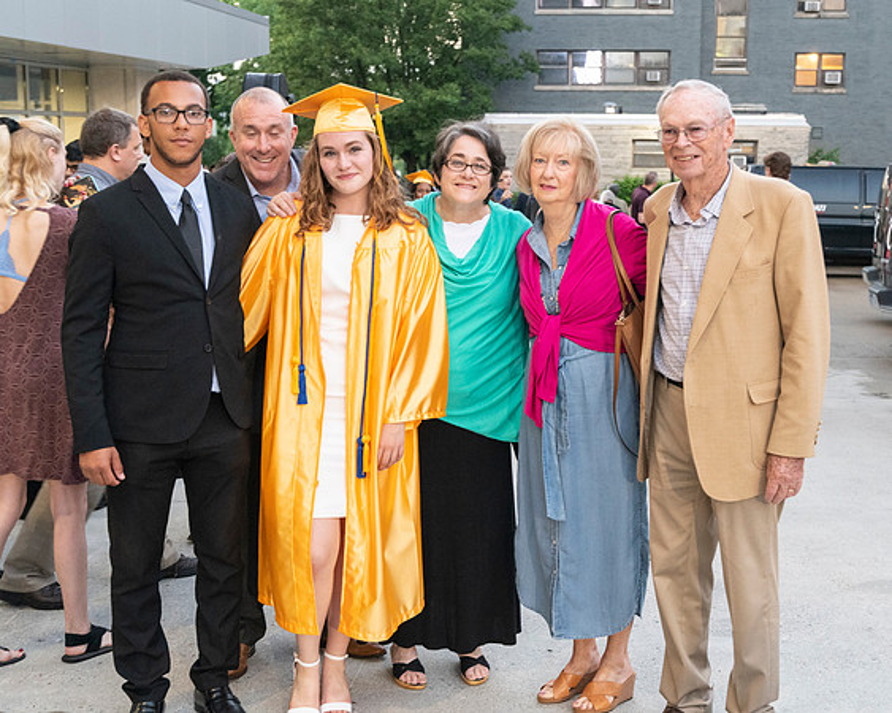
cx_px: 522
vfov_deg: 30.8
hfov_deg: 38.0
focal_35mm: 49
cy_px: 329
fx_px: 1291
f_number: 4
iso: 2200
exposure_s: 1/40
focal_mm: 40
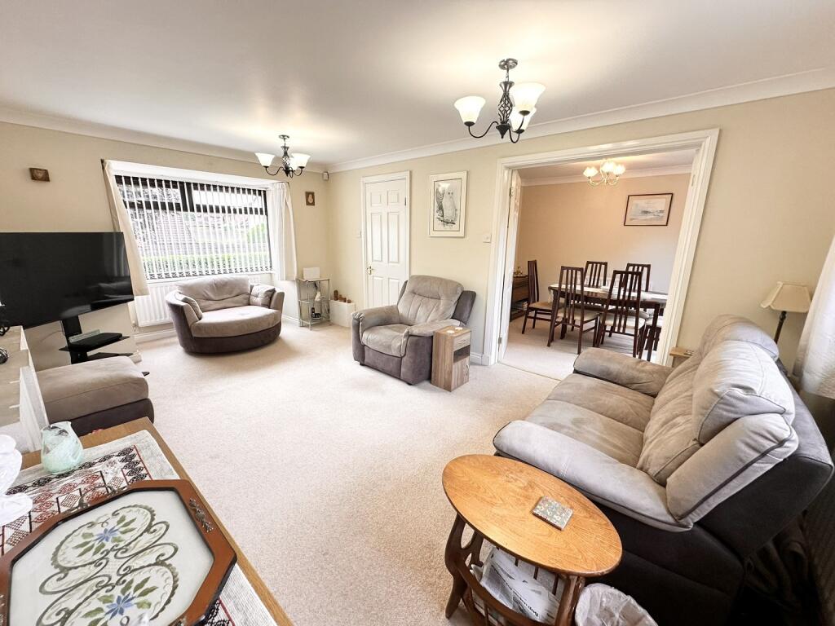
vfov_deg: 85.7
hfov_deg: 102.1
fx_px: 338
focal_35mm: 14
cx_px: 418
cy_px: 313
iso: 125
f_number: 2.2
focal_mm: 2.22
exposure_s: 1/100
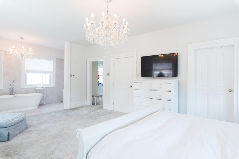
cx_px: 120
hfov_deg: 86.9
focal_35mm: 19
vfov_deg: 64.6
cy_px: 80
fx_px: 126
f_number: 9
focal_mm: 19
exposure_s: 1/3
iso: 100
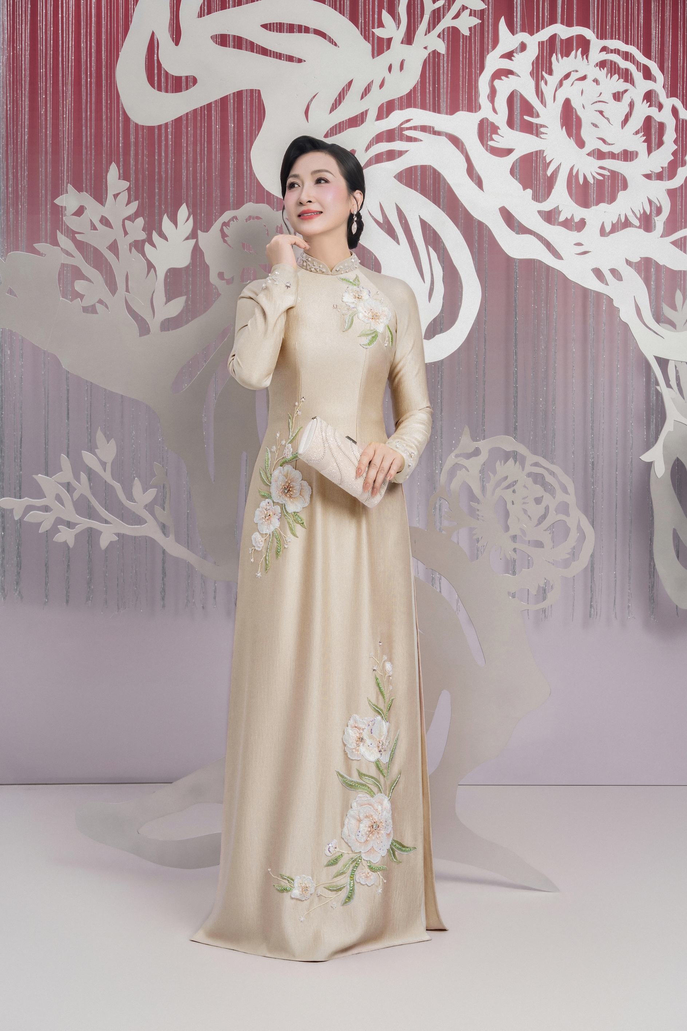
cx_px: 344
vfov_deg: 36.2
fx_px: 1574
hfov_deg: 24.6
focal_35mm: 55
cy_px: 516
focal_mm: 55
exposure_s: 1/160
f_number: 7.1
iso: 200
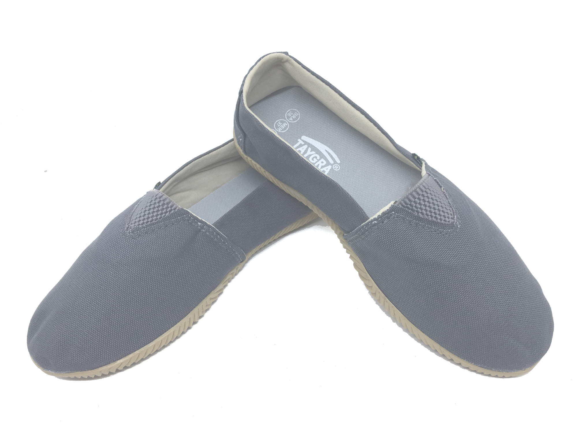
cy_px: 218
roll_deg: +2.8
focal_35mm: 29
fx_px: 488
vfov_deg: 48.2
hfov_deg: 61.7
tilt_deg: -40.9
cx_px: 291
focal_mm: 4.15
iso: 25
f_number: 2.2
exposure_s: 1/187
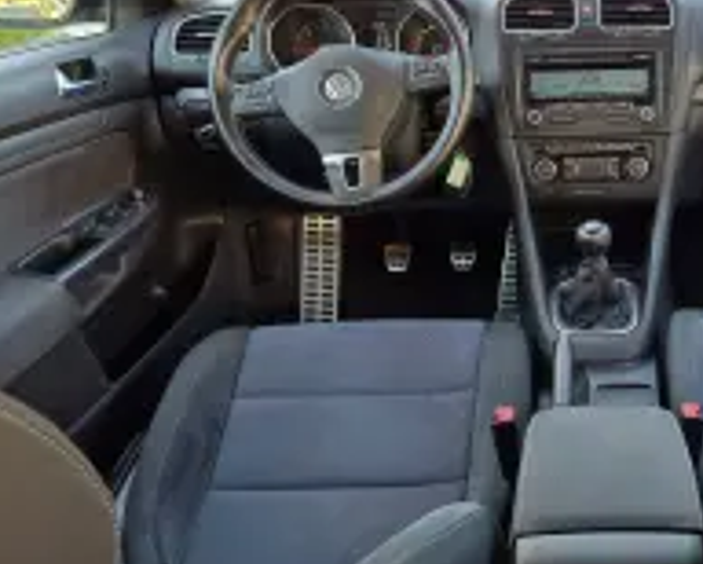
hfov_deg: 41.2
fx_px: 875
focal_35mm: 42
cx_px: 597
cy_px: 238
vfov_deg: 35.7
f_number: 1.8
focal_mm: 5.4
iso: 50
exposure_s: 1/180
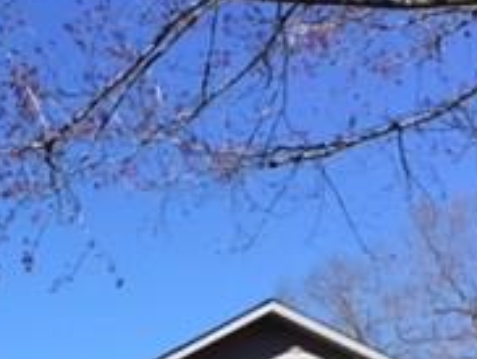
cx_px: 52
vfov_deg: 12.9
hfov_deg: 17.8
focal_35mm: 109
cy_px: 527
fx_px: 1504
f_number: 2.4
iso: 25
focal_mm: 3.3
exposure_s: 1/1006
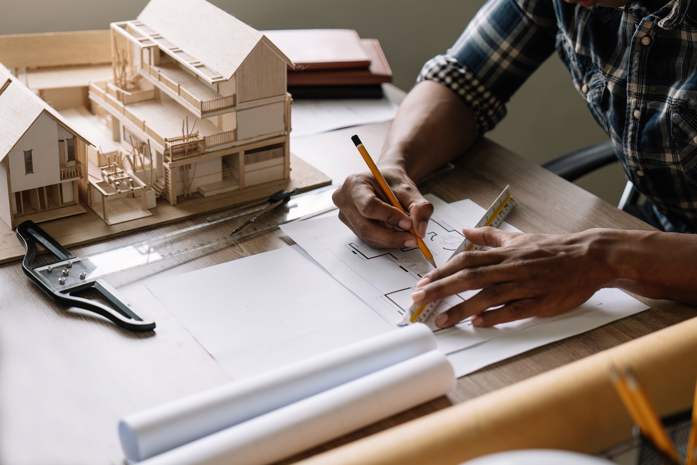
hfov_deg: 33.9
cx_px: 348
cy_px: 232
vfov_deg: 23.0
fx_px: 1142
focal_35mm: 59
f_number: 2.8
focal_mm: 59
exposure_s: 1/250
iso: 160
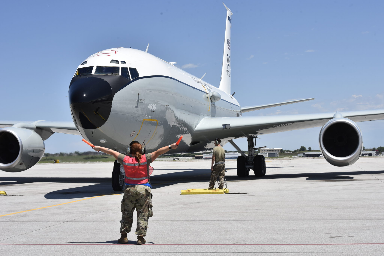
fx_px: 747
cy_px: 128
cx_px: 192
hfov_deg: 28.8
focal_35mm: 70
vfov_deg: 19.5
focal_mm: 70
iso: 640
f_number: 16
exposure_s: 1/1000
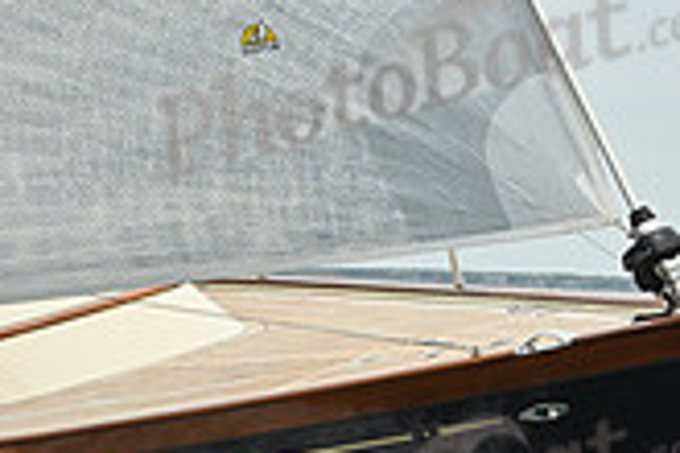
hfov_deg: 8.3
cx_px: -54
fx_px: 4646
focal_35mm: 246
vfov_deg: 5.6
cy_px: 344
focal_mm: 70
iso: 320
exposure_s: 1/1000
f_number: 10
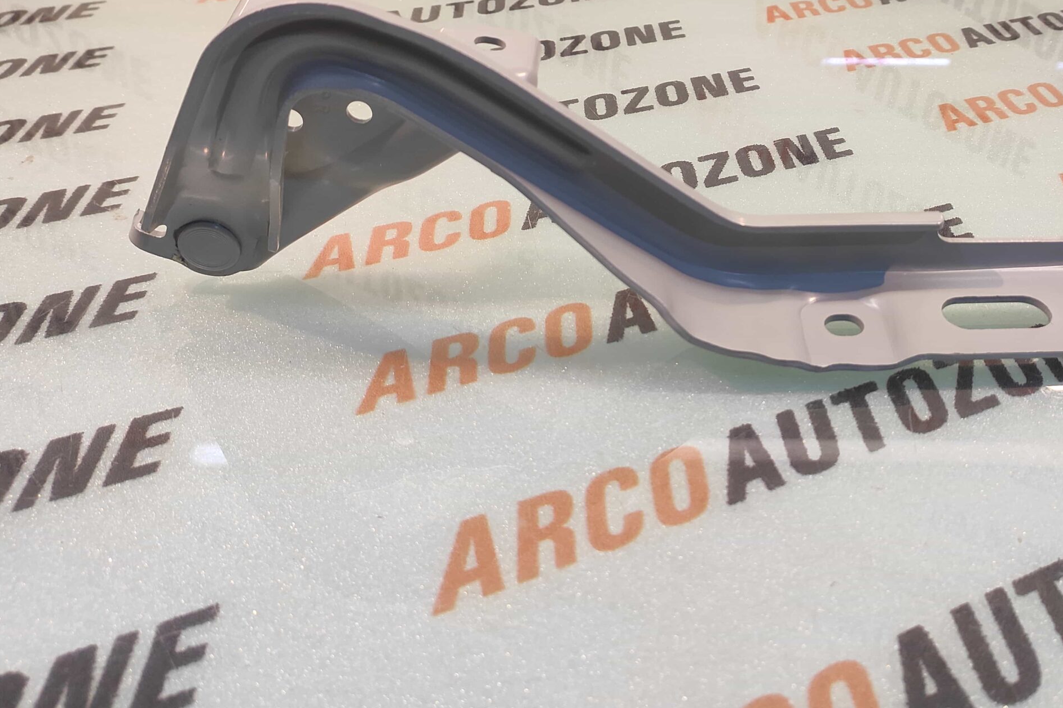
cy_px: 248
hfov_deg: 72.5
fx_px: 708
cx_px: 667
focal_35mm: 24
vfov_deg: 52.3
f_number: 1.79
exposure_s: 1/50
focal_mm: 4.74
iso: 350
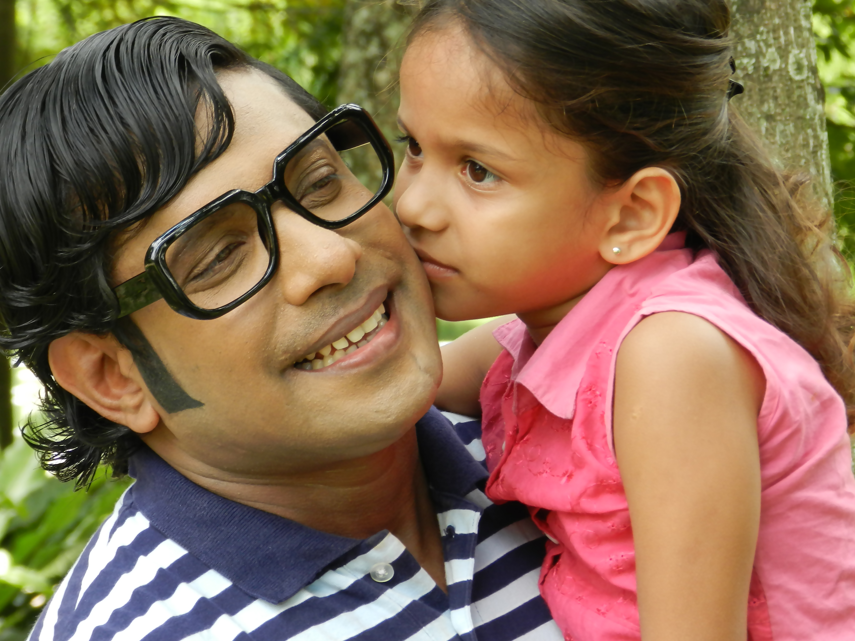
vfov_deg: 6.9
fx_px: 5311
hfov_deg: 9.2
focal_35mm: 215
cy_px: 301
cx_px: 433
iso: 160
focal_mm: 34
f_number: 5.5
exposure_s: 1/50
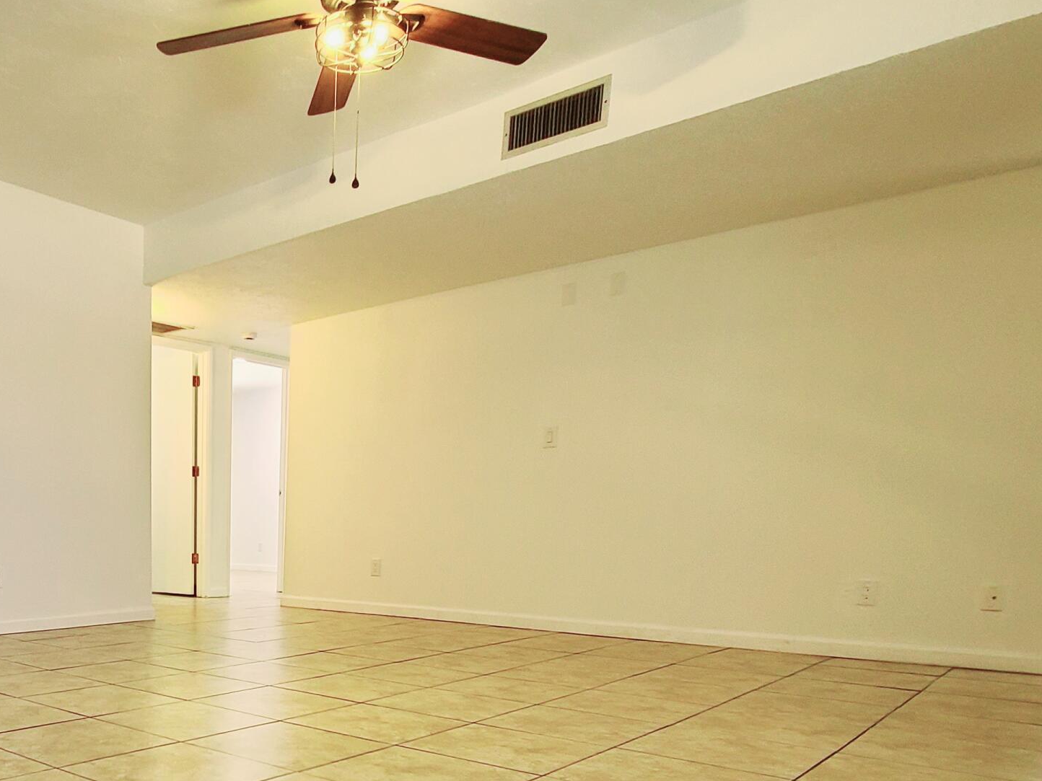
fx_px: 813
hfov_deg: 59.7
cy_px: 693
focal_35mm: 27
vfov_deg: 46.7
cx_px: 196
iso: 200
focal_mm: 2.2
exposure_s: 1/60.2
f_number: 2.2
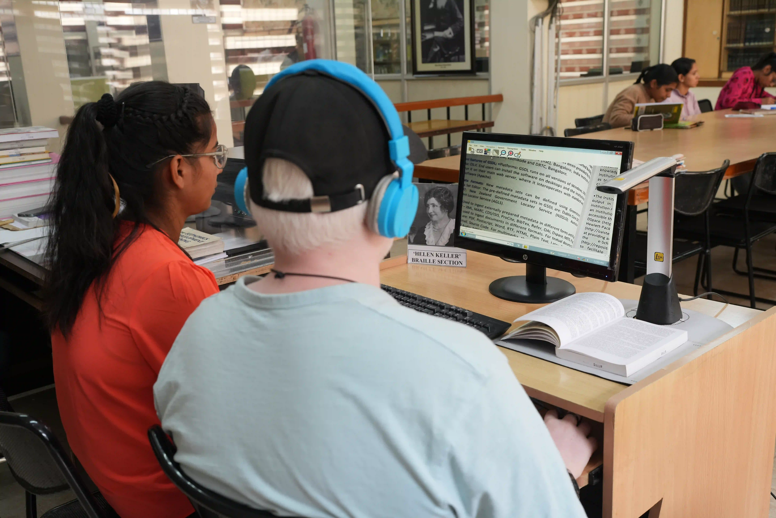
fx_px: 754
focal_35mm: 35
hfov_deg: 54.4
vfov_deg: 37.9
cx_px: 388
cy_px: 259
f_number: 5.6
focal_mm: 35
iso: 800
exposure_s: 1/40
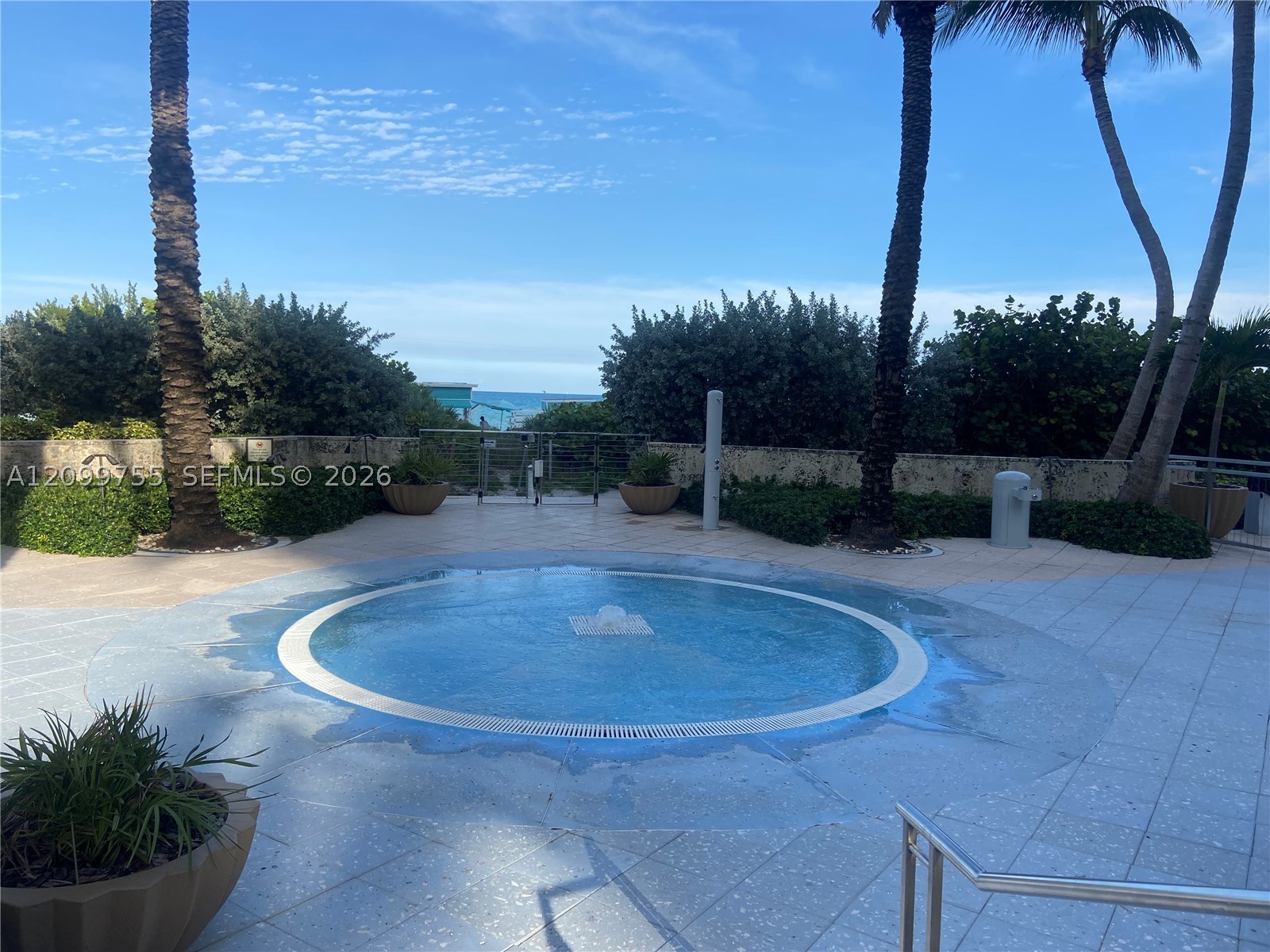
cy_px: 476
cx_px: 635
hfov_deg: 67.3
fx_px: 954
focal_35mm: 26
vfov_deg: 53.1
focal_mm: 4.25
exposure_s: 1/2028
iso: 32
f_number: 1.8
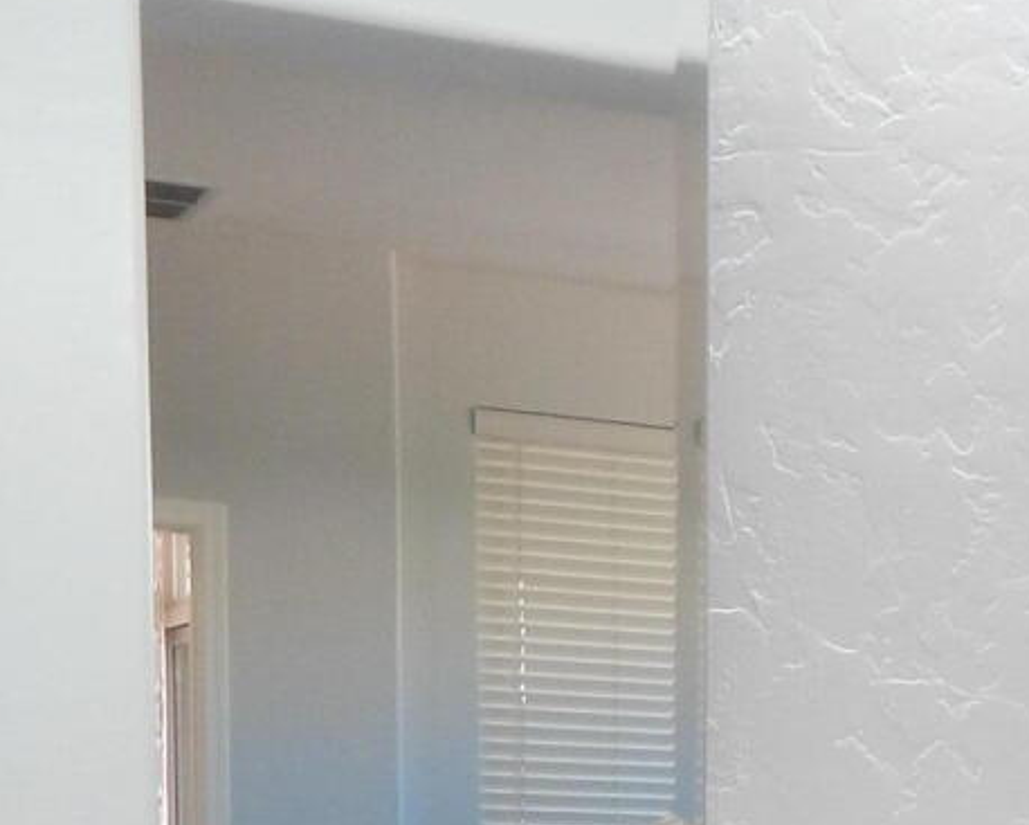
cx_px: 1182
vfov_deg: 14.6
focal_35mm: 98
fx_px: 2986
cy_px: 1261
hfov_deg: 18.7
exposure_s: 1/30
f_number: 3
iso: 180
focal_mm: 4
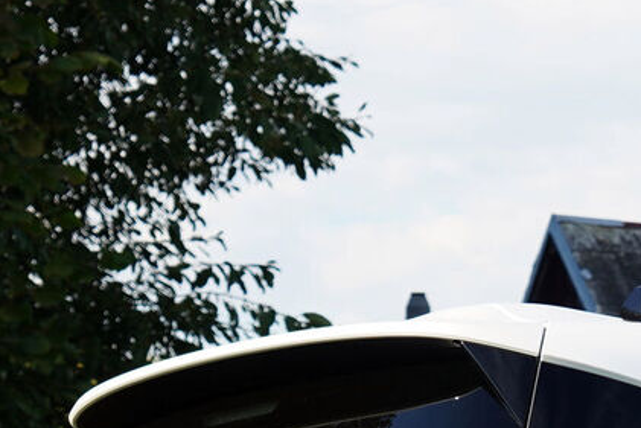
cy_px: 800
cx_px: 865
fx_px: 3651
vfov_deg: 6.5
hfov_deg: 9.8
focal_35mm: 205
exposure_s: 1/250
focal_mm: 45
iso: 100
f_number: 5.6
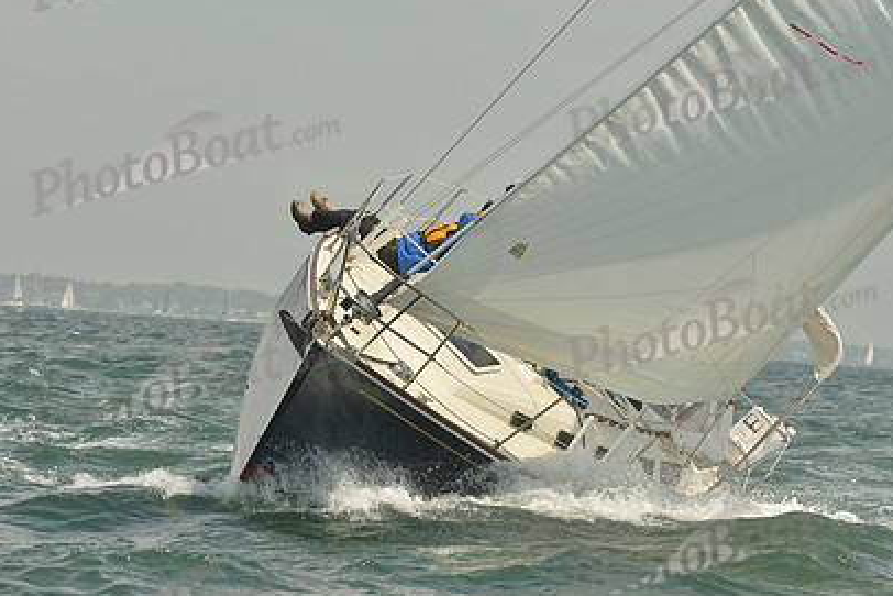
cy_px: 241
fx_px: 5136
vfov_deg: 6.6
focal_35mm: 207
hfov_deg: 9.9
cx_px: 455
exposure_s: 1/1250
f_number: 8
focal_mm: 145
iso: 200
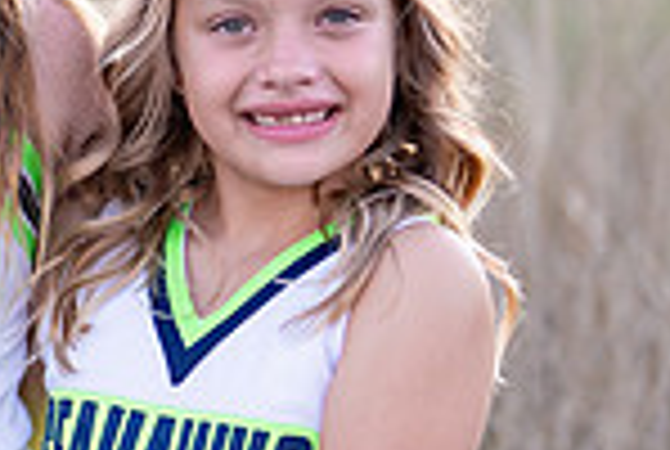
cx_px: -153
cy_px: 183
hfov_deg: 7.1
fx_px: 5352
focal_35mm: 287
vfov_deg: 4.8
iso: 250
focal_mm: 50
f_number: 1.2
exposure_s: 1/320
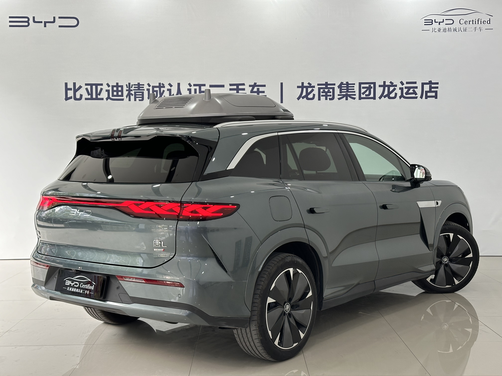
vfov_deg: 30.3
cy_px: 188
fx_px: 696
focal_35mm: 48
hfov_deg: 39.7
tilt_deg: -2.8
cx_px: 251
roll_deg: +1.1
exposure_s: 1/100
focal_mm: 6.86
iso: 80
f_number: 1.78
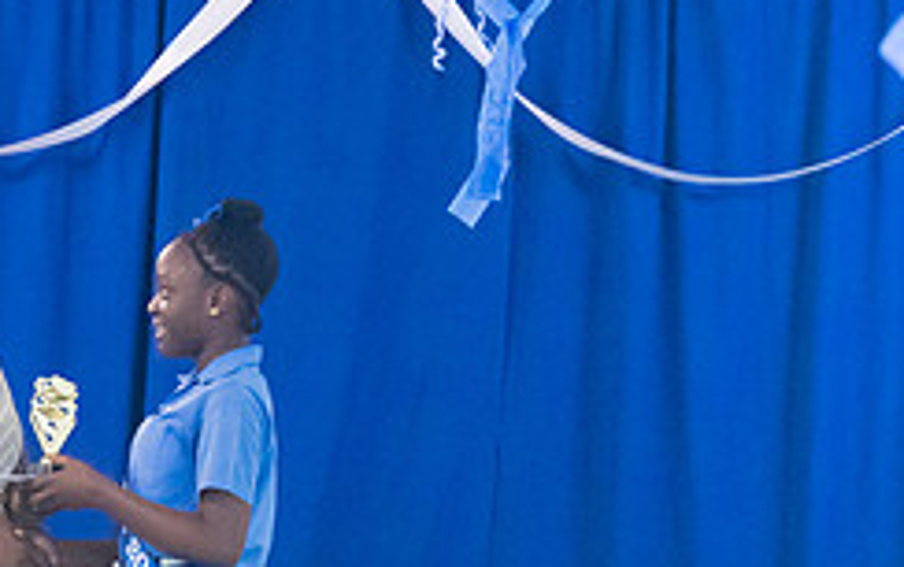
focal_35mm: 375
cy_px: 517
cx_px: 448
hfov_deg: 5.6
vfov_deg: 3.5
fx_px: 9247
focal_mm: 155
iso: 25600
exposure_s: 1/200
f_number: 6.3
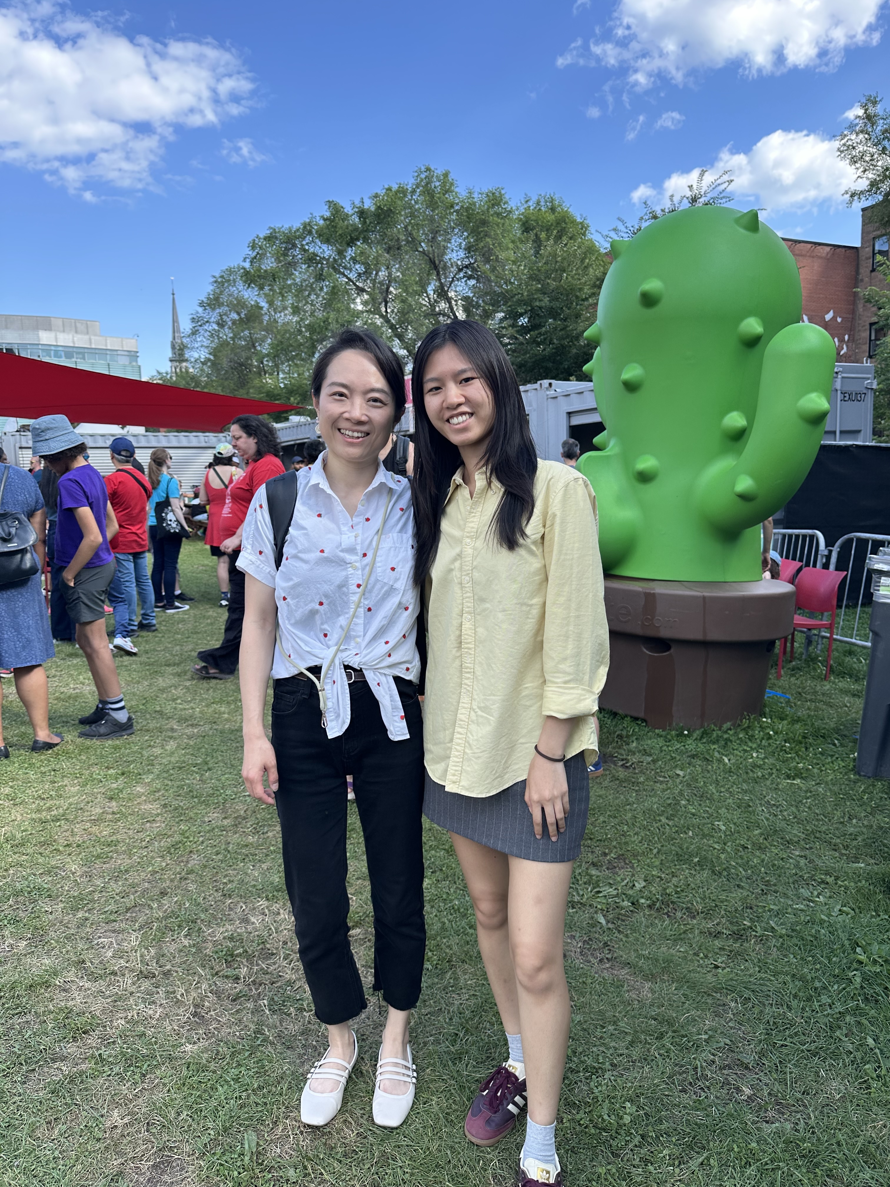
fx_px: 823
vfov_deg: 71.6
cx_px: 445
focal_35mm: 24
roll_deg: +2.8
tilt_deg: -8.4
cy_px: 594
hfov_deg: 56.8
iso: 80
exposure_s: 1/1095
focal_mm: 6.86
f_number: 1.78
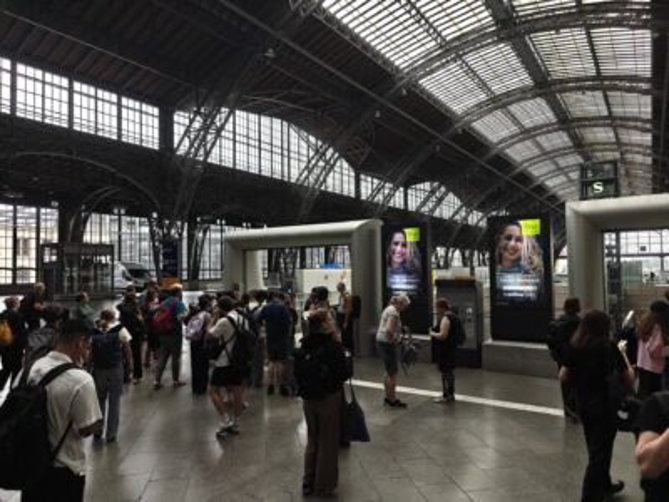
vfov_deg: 58.9
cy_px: 251
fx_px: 445
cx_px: 334
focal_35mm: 23
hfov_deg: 73.9
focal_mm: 6.06
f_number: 1.6
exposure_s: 1/181
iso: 320
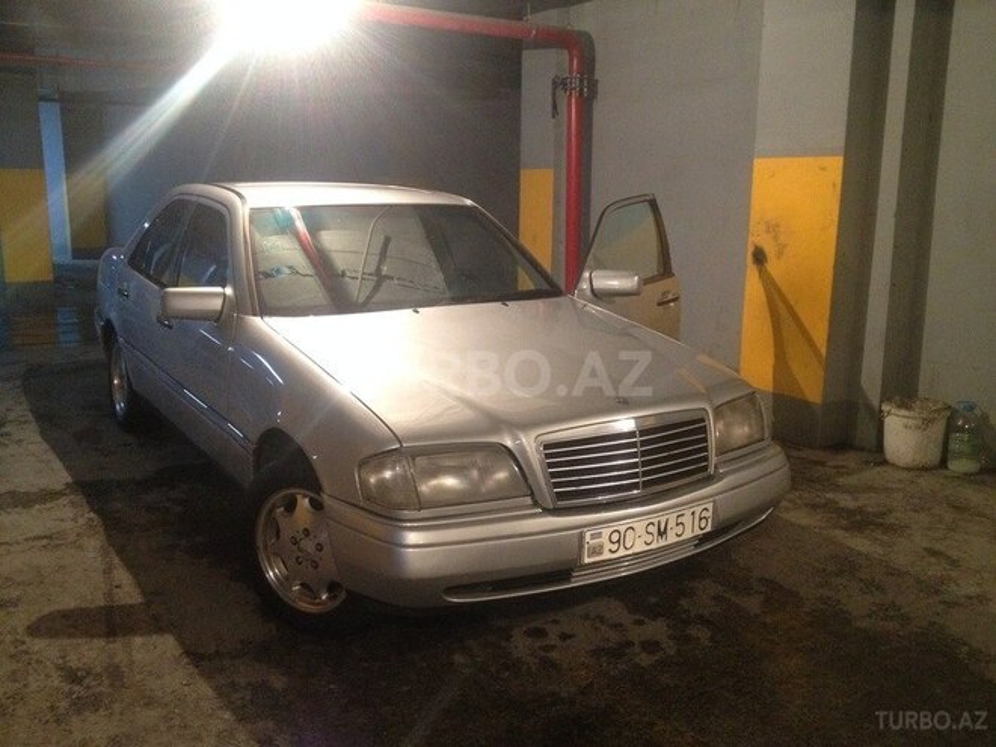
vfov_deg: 40.7
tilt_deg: -15.6
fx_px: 1007
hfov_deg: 52.6
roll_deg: +0.6
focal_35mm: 35
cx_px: 498
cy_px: 374
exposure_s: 1/17
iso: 400
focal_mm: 4.28
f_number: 2.4
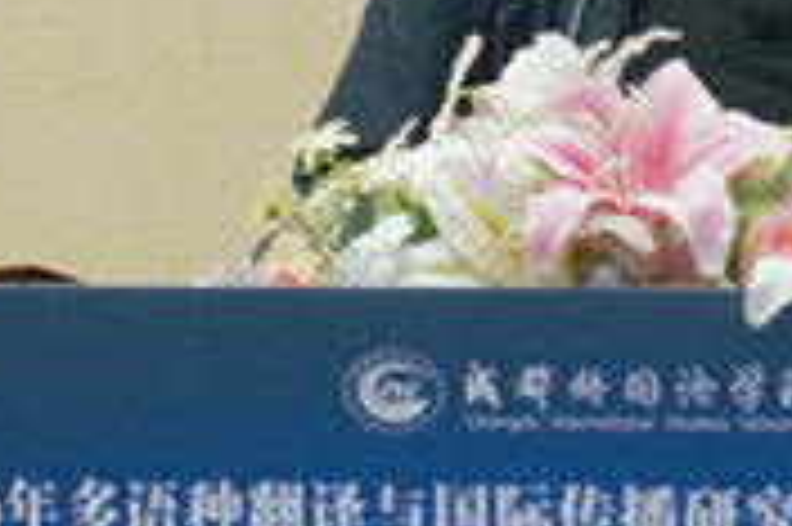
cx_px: 796
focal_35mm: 319
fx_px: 7011
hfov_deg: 6.4
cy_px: 13
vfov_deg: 4.3
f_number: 3.5
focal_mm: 70
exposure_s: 1/125
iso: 1600
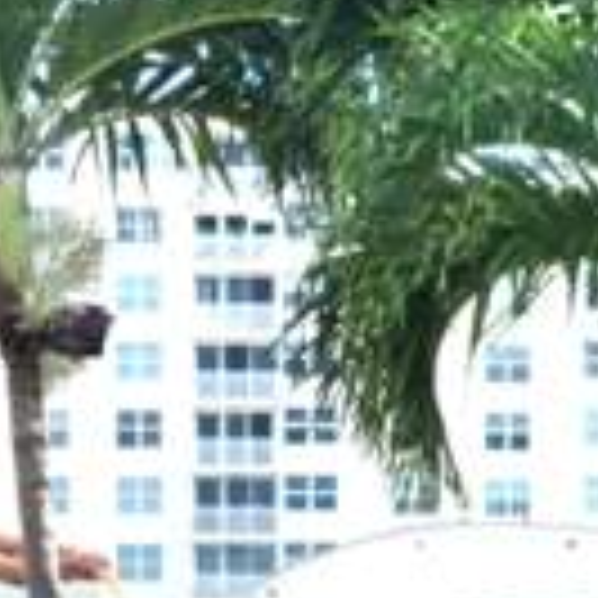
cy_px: 1443
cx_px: 697
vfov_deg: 4.5
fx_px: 7413
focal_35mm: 379
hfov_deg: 4.6
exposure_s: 1/200
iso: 100
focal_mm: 55
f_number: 7.1
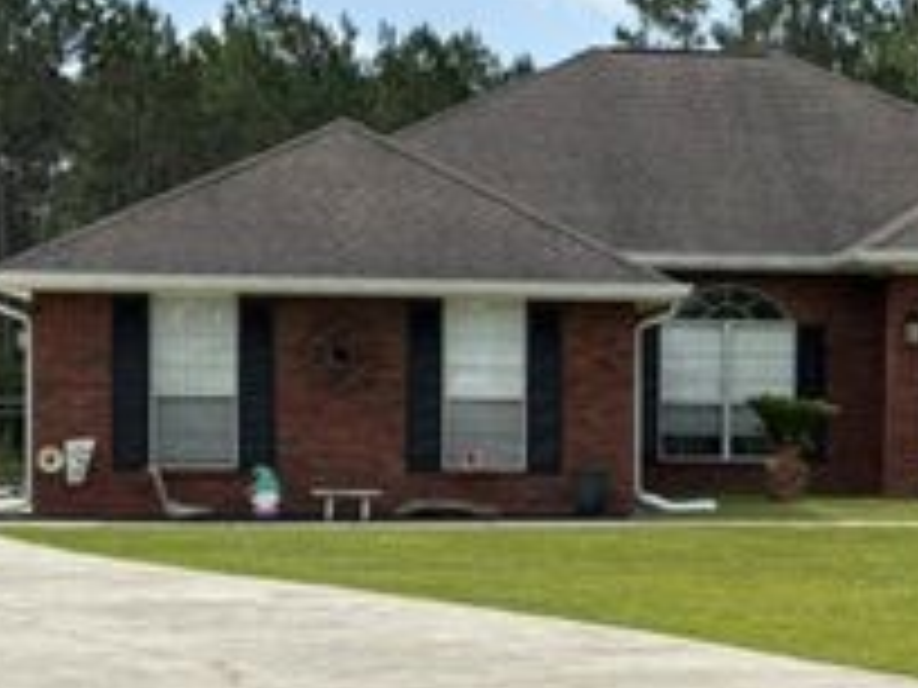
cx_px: 662
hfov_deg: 27.1
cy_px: 277
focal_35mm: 71
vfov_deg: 20.7
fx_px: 1883
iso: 50
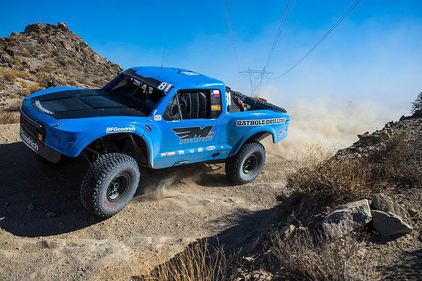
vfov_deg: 48.0
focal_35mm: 27
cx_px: 211
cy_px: 140
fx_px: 317
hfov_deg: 67.4
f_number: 4.5
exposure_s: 1/2000
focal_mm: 18
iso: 100
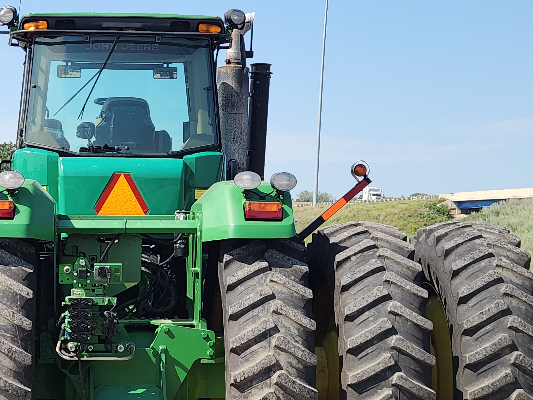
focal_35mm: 42
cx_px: 100
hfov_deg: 42.6
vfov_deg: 33.7
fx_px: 647
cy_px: 295
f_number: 1.8
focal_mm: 5.4
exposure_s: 1/1076
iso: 20
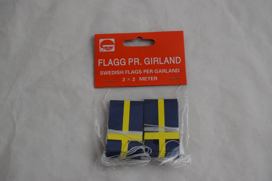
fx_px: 340
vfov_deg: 29.9
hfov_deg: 43.6
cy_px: 90
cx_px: 136
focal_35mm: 45
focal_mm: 30
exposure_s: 1/160
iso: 400
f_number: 6.3
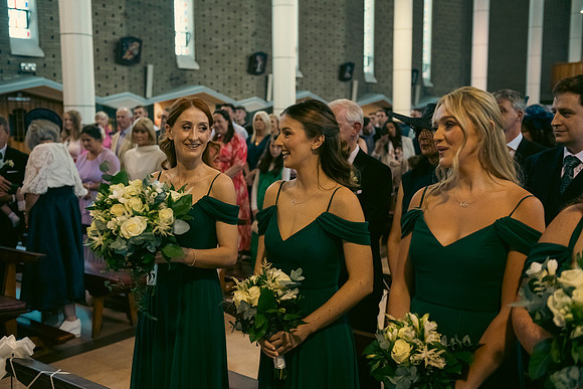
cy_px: 194
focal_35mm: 40
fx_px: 648
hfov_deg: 48.4
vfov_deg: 33.4
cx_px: 292
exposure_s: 1/160
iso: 1000
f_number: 3.5
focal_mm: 40
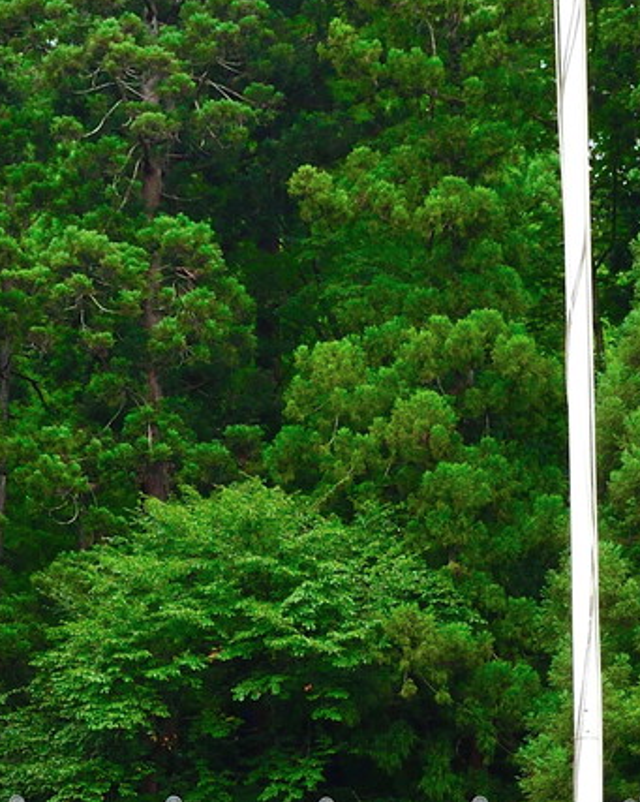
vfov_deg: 14.0
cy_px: 1075
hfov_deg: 11.7
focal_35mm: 132
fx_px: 3129
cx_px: 242
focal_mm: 20
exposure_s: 1/320
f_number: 9
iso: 500
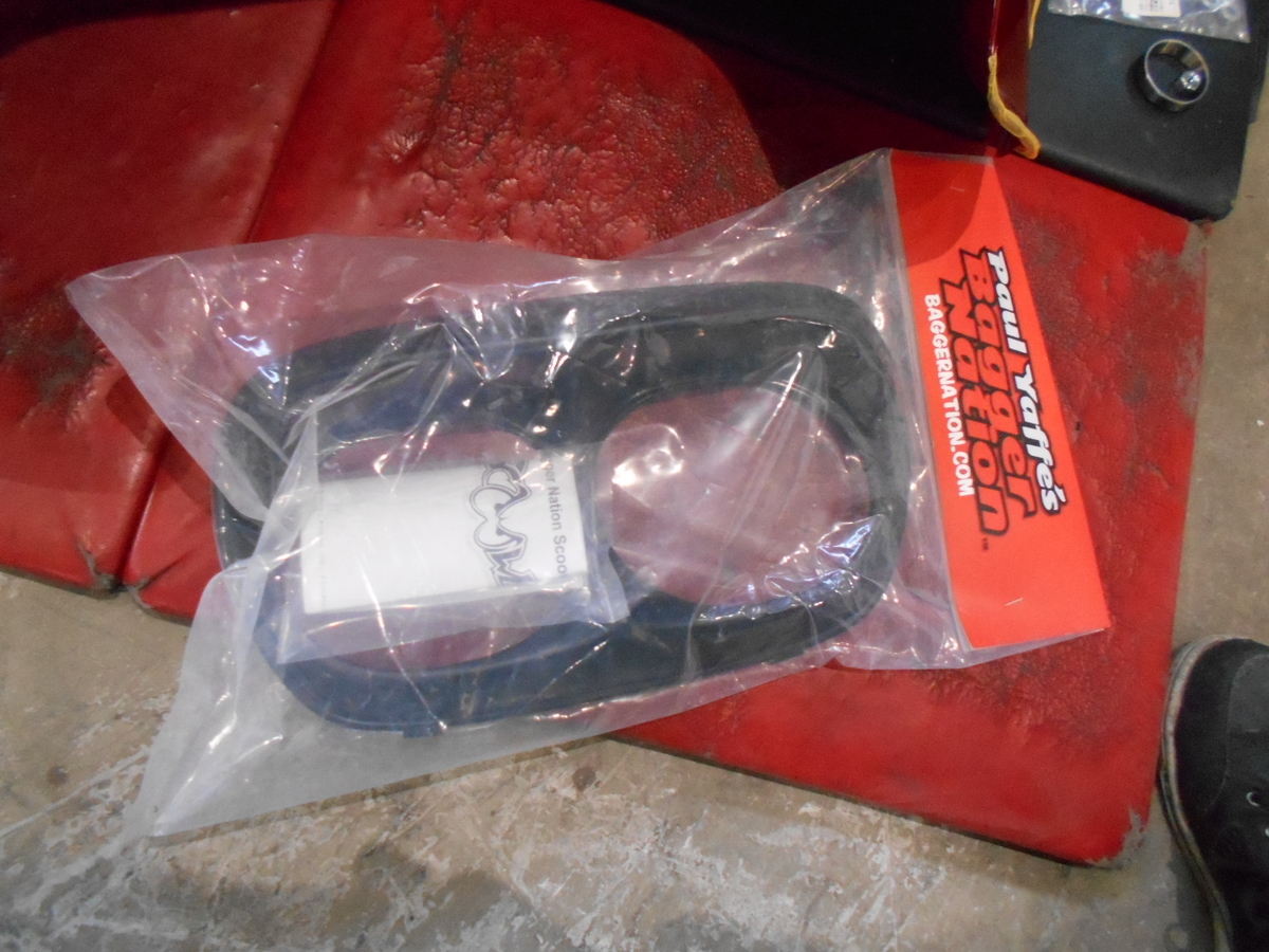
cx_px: 634
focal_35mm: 26
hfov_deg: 67.3
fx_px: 953
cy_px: 476
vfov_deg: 53.1
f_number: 3.2
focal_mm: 4.6
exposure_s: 1/40
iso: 800
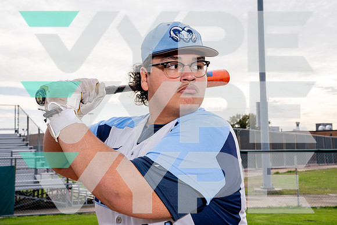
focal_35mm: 54
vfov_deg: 25.1
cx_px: 168
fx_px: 506
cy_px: 112
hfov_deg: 36.9
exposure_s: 1/250
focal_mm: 54
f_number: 11
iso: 160
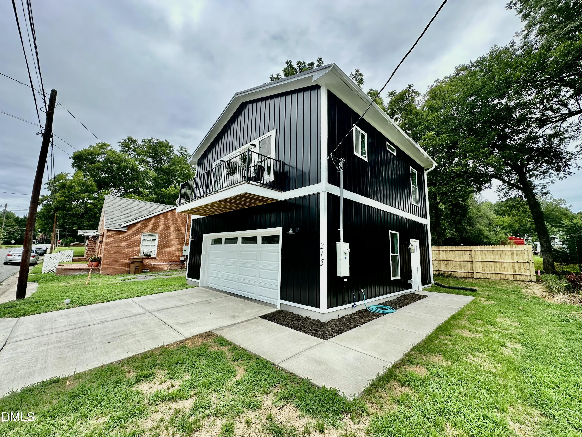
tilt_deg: +7.9
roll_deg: -1.6
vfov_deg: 85.7
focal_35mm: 14
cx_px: 291
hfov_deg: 102.1
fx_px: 235
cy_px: 218
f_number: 2.2
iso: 40
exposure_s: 1/564
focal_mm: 2.22
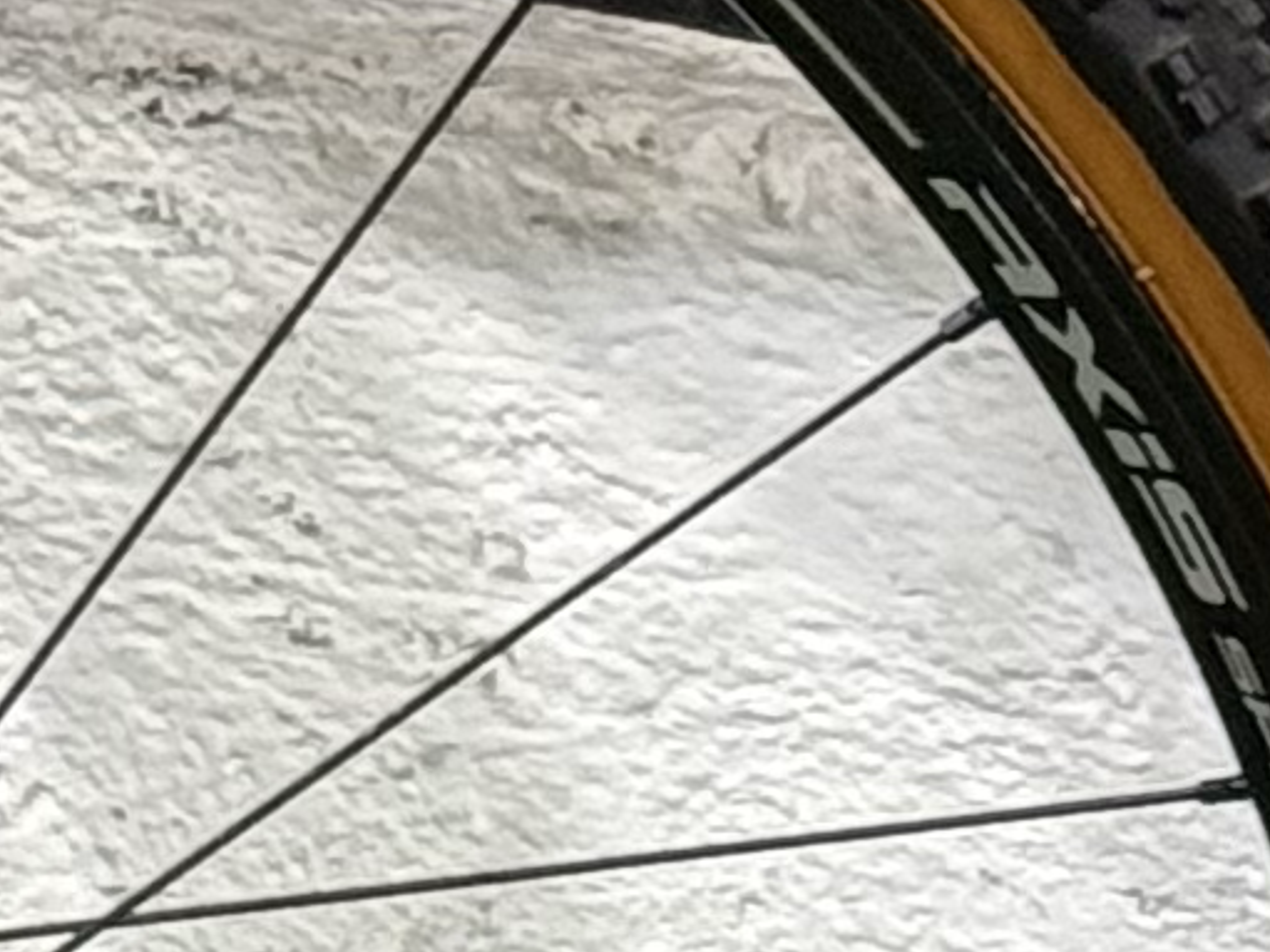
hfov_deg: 5.0
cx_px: -2632
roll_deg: -2.6
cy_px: -5
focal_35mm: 379
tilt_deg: -20.3
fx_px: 13902
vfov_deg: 3.9
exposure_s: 1/60
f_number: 1.78
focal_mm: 6.76
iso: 160
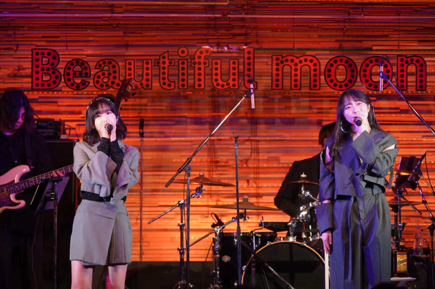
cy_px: 144
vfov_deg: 7.1
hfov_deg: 10.7
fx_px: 2318
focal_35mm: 192
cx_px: 218
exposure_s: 1/200
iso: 2500
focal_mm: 192
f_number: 5.6
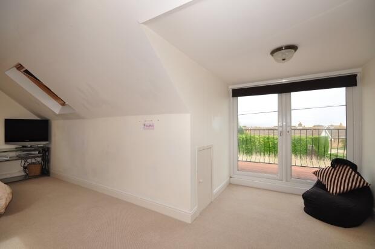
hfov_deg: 100.4
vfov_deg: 77.2
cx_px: 188
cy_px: 124
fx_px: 156
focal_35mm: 15
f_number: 11
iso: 200
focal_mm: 10
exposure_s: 1/60
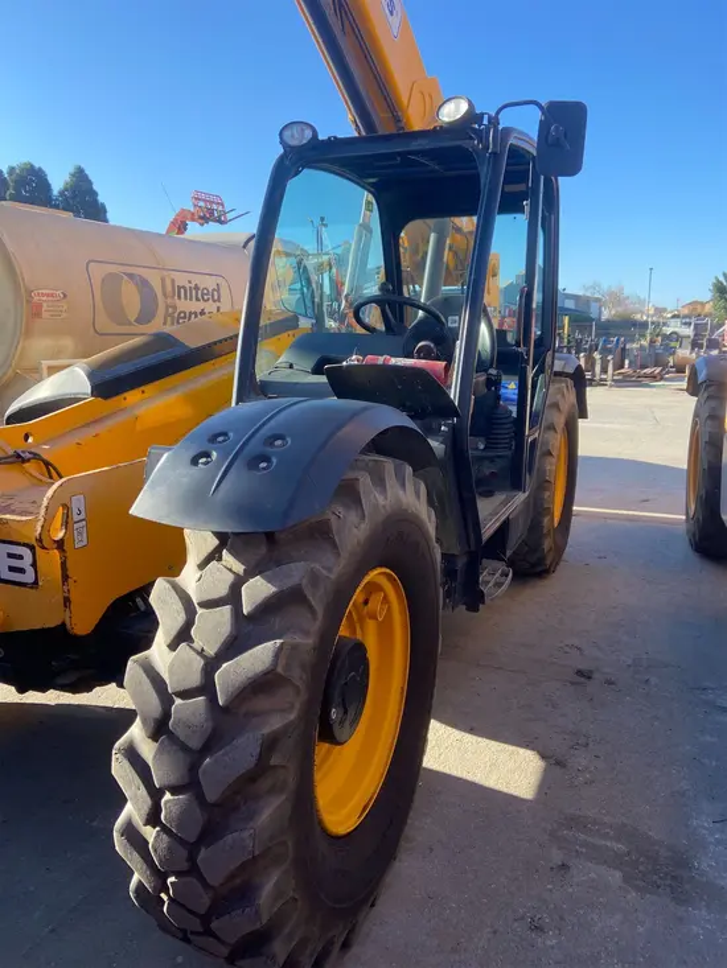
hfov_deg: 53.1
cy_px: 484
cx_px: 364
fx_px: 728
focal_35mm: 26
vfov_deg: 67.3
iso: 32
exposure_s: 1/742
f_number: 1.8
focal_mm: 4.25
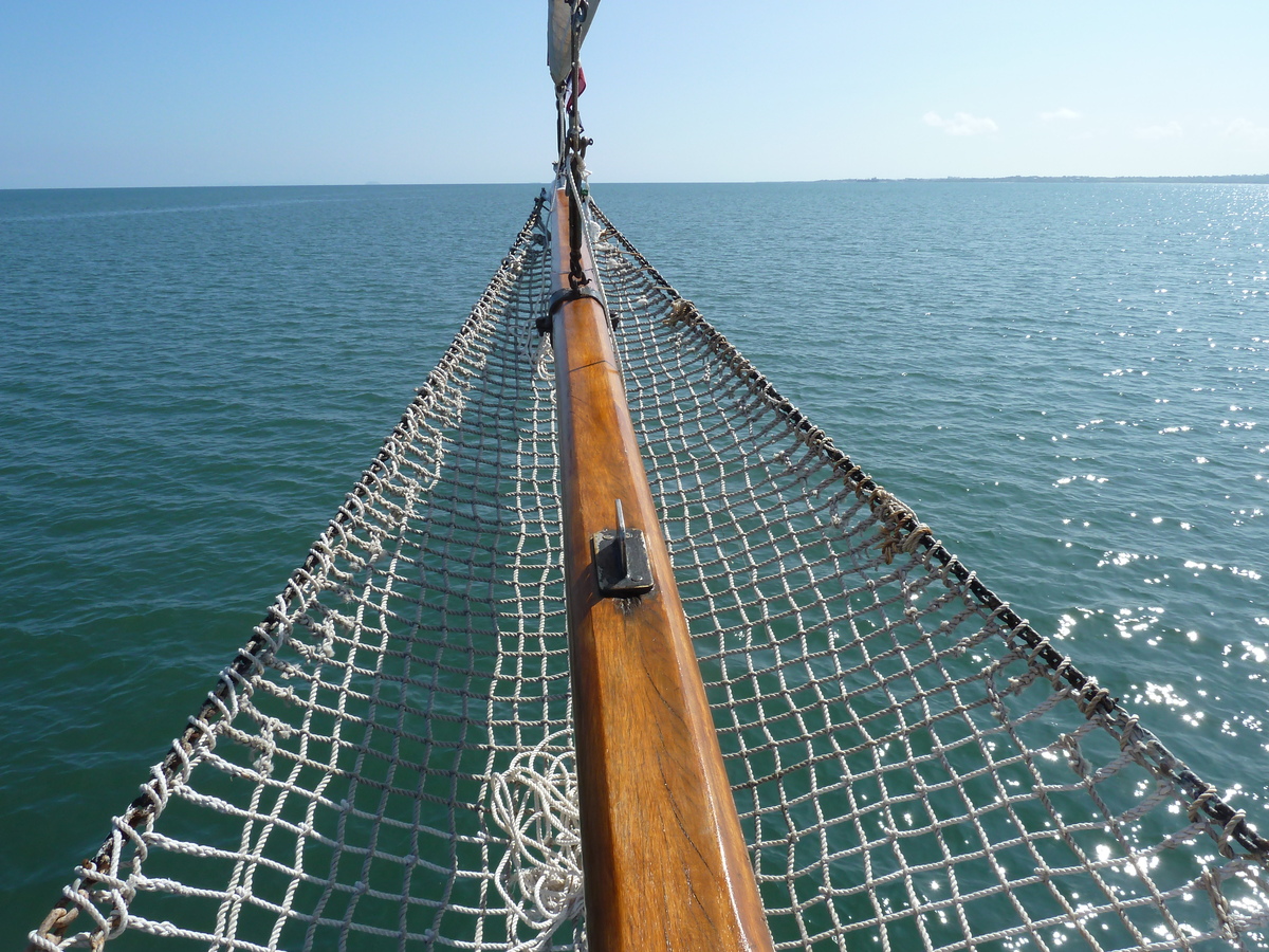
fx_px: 916
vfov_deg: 54.9
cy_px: 476
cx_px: 634
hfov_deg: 69.4
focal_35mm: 25
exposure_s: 1/500
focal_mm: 4.1
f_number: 5
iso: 80
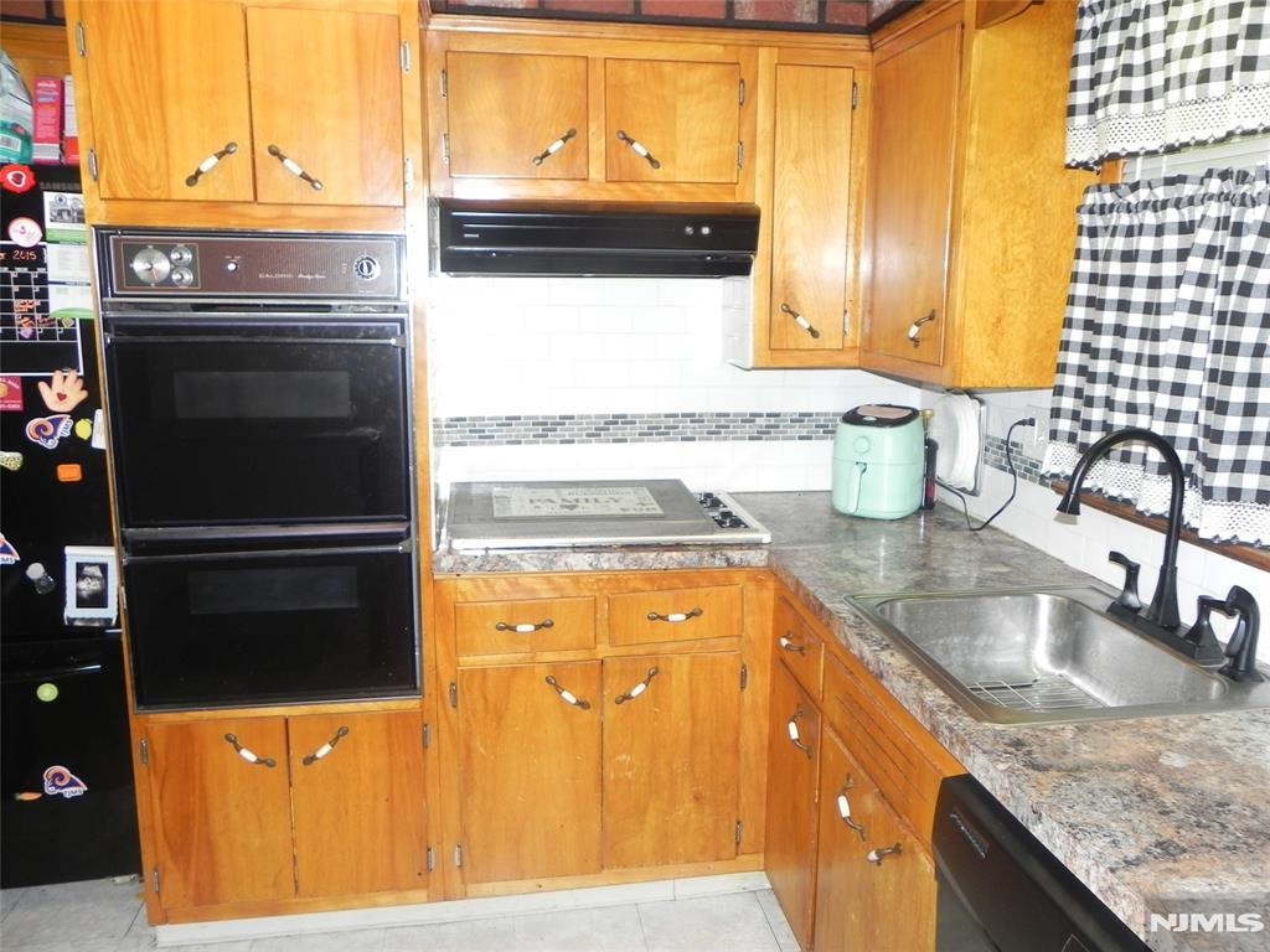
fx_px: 1064
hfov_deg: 61.7
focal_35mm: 29
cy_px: 476
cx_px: 635
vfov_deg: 48.2
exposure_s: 1/30
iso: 200
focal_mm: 5.2
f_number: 2.8
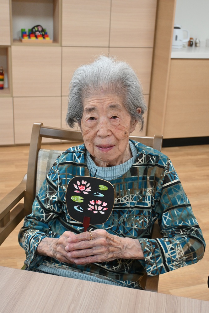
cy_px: 156
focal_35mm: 44
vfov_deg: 45.0
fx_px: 379
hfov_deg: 30.8
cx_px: 104
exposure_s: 1/125
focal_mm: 29
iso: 1100
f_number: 4.8
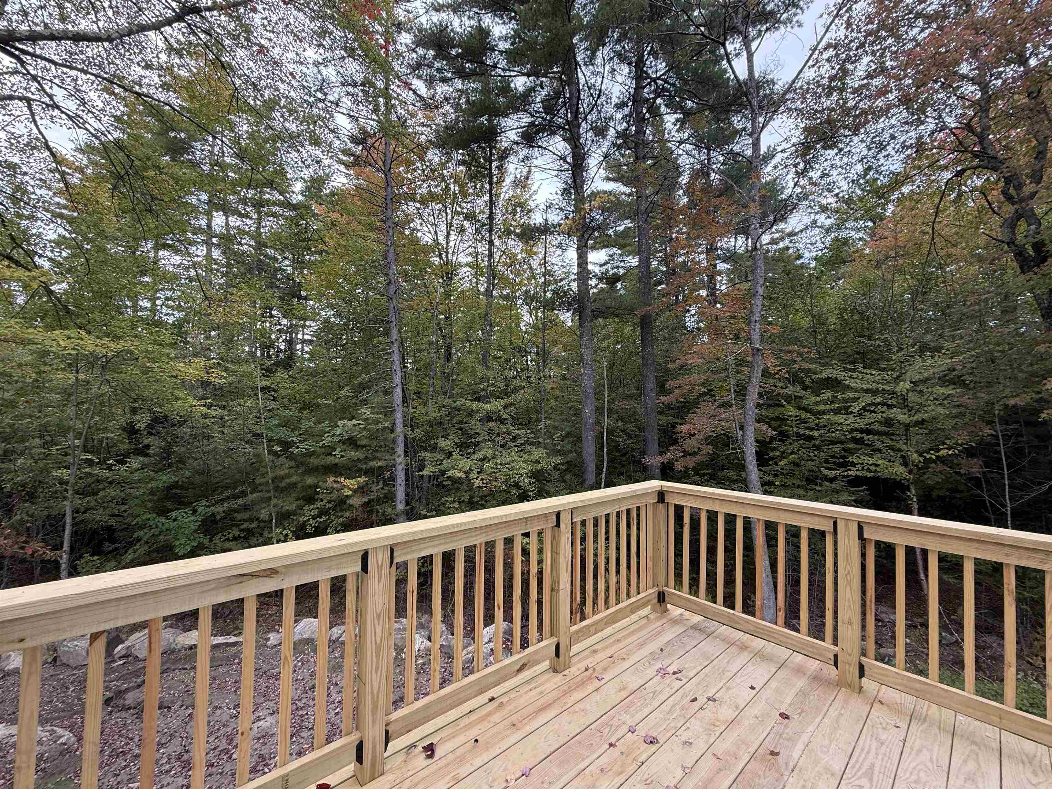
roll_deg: -1.0
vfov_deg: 85.7
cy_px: 394
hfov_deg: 102.1
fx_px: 425
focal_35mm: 14
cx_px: 526
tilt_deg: +2.2
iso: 64
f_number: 2.2
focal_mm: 2.22
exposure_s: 1/165
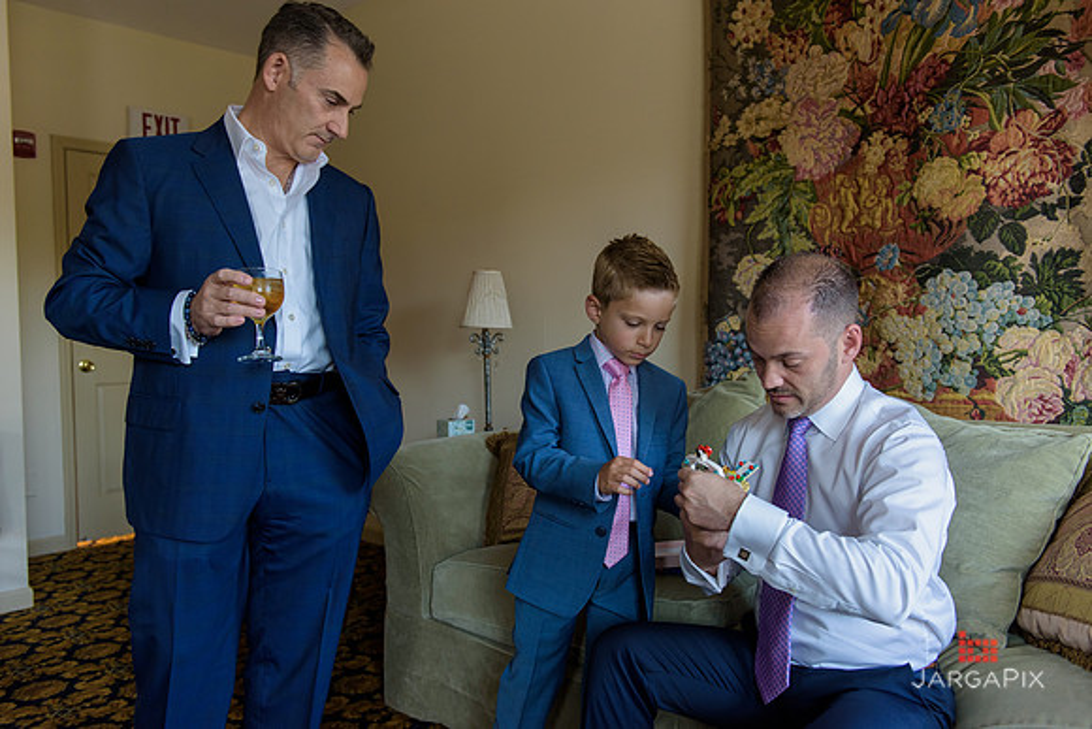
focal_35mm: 28
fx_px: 849
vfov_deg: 46.4
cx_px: 546
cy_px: 364
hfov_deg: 65.5
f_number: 3.2
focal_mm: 28
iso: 800
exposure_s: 1/125
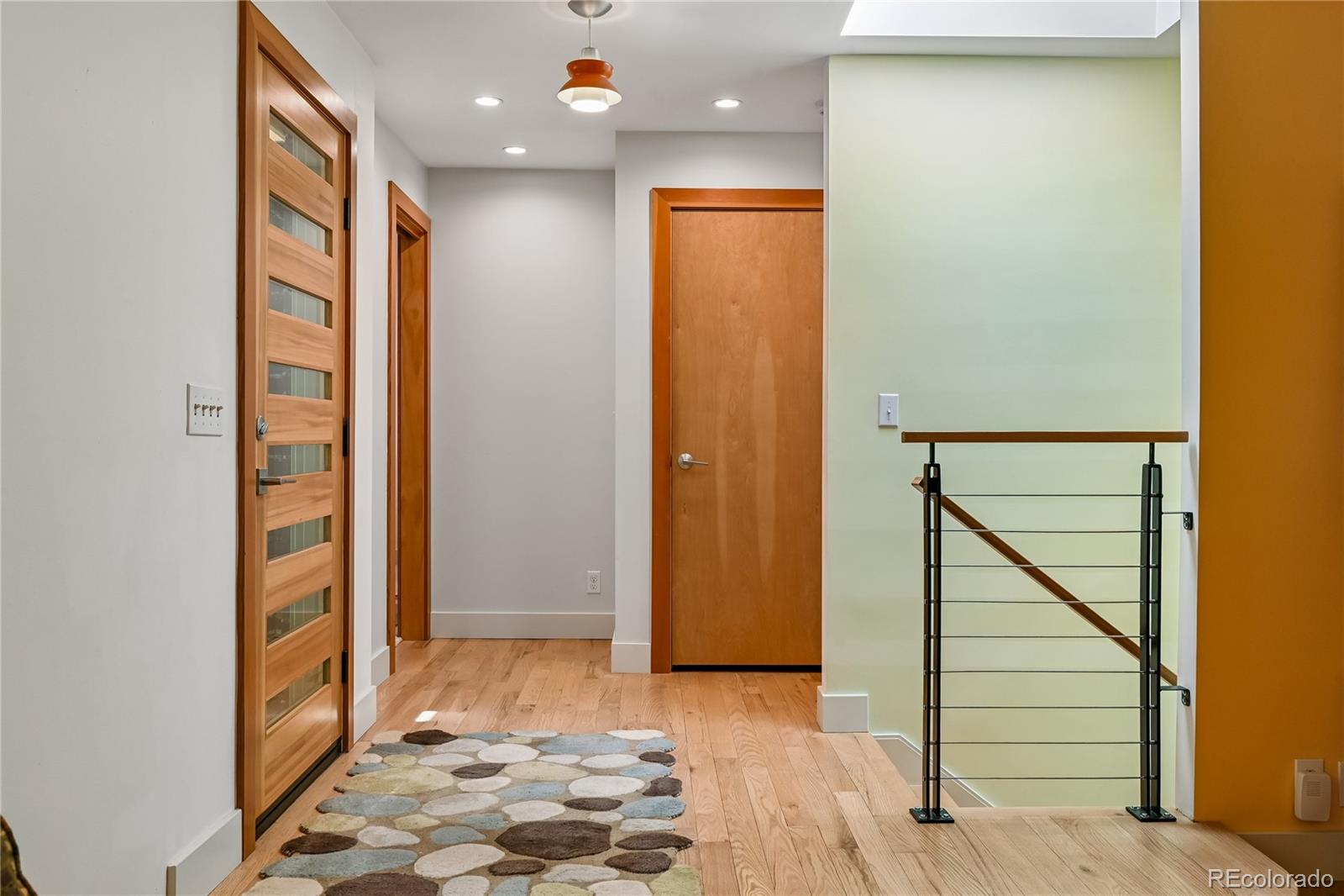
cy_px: 448
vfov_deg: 43.6
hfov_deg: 61.9
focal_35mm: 30
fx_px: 1120
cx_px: 672
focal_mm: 30
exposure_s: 1/40
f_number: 10
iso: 400
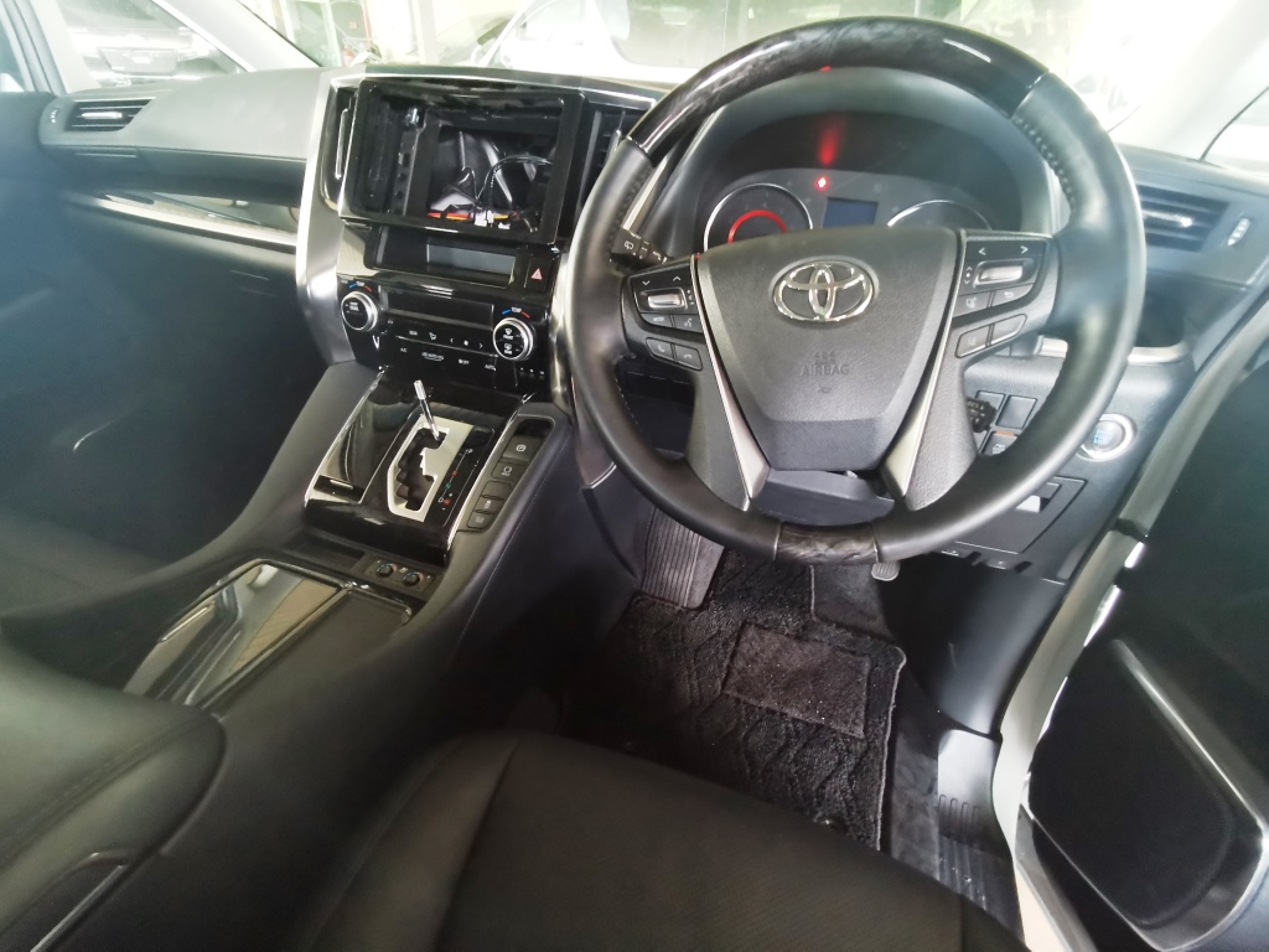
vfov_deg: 74.7
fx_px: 623
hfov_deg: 91.0
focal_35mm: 17
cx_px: 634
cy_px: 476
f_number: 2.2
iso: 640
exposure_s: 1/16.7
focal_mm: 2.23
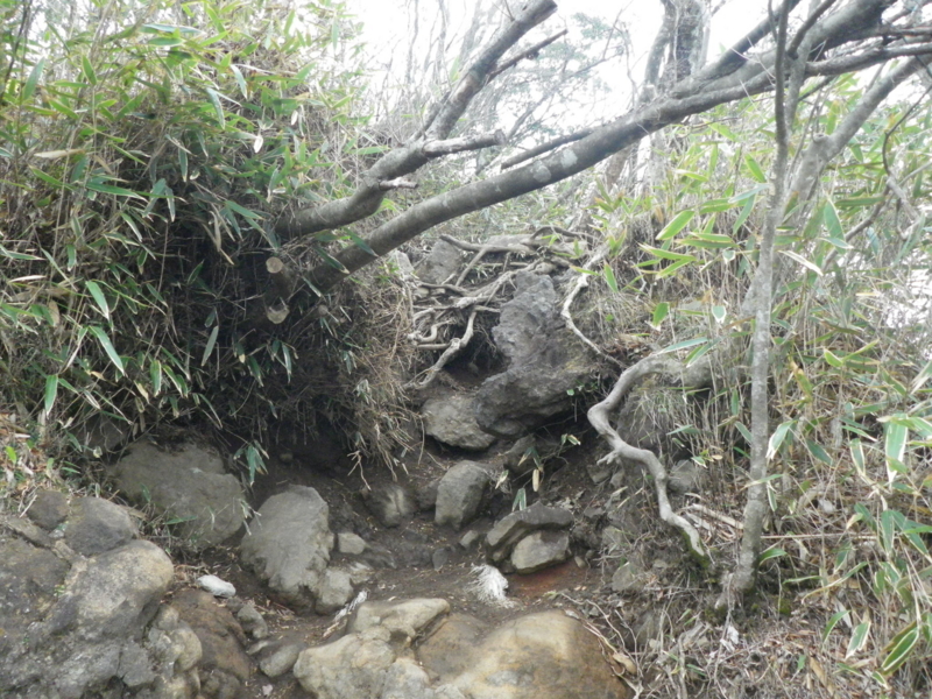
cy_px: 350
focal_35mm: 35
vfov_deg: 40.7
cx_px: 466
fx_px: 942
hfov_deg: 52.6
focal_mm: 6.2
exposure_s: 1/60
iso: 400
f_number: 3.8
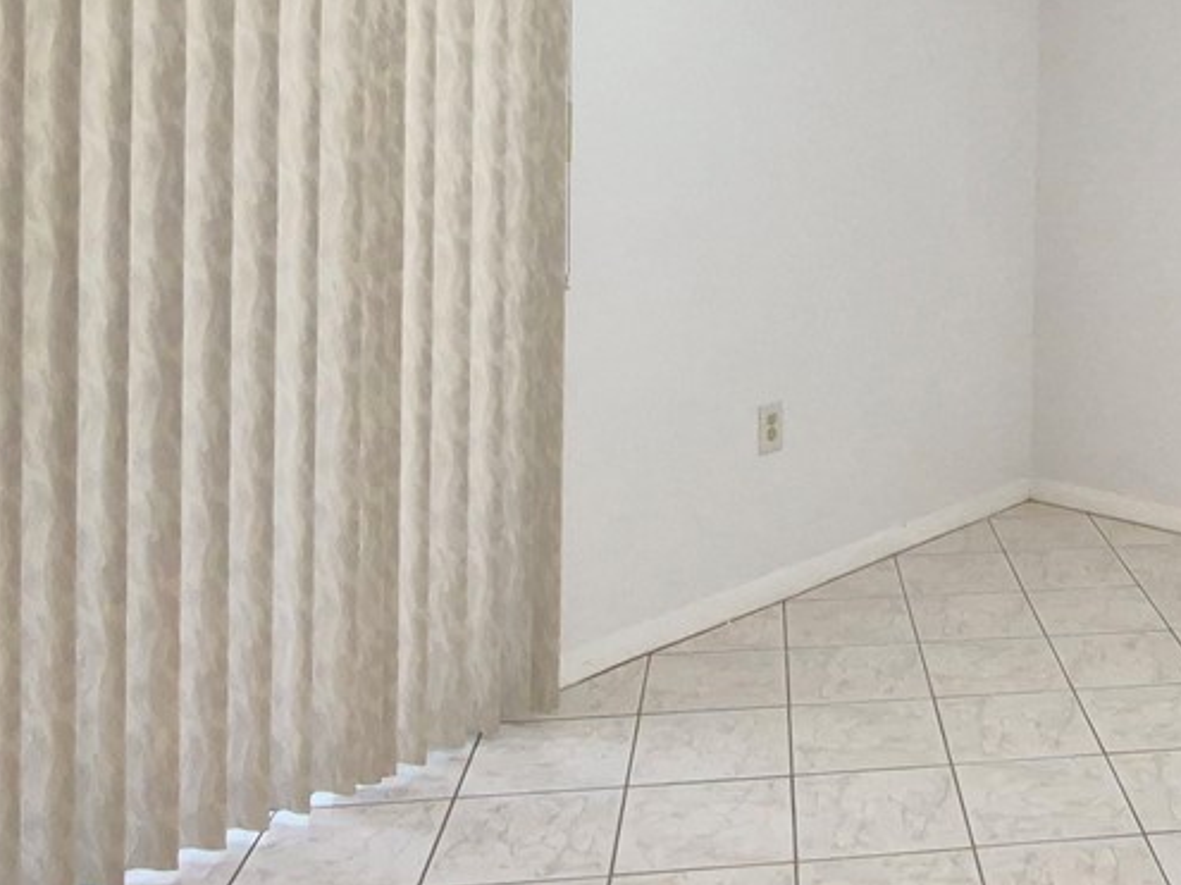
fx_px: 1433
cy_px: 10
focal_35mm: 42
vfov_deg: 31.8
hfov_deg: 41.1
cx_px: 1078
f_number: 2.2
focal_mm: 1.74
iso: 125
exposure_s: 1/60
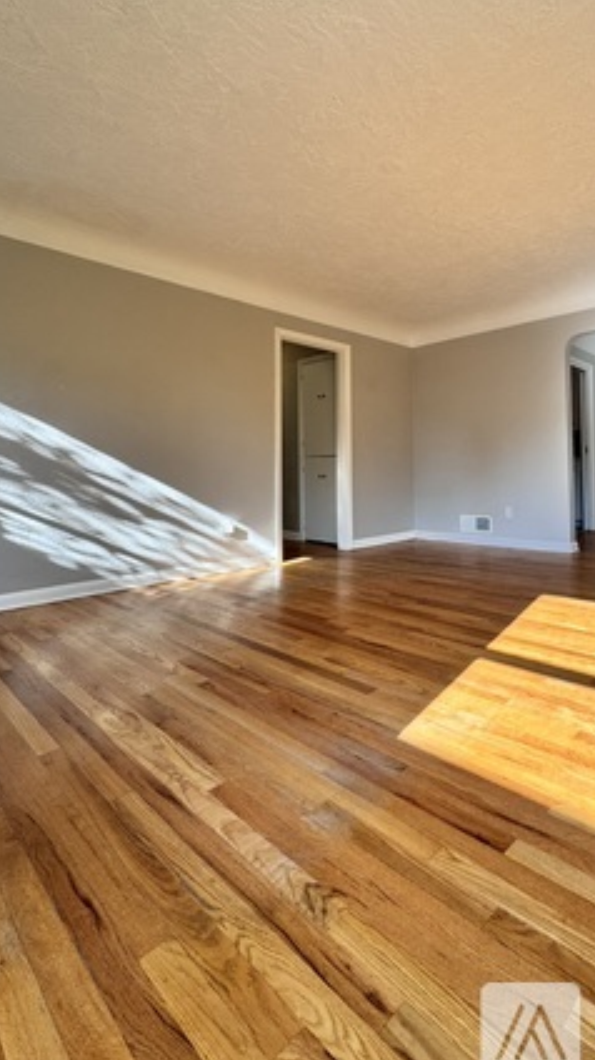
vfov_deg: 92.1
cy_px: 458
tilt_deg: +0.9
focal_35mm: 18
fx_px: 506
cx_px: 416
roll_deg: +1.4
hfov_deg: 58.9
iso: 40
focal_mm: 2.22
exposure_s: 1/134
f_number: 2.2
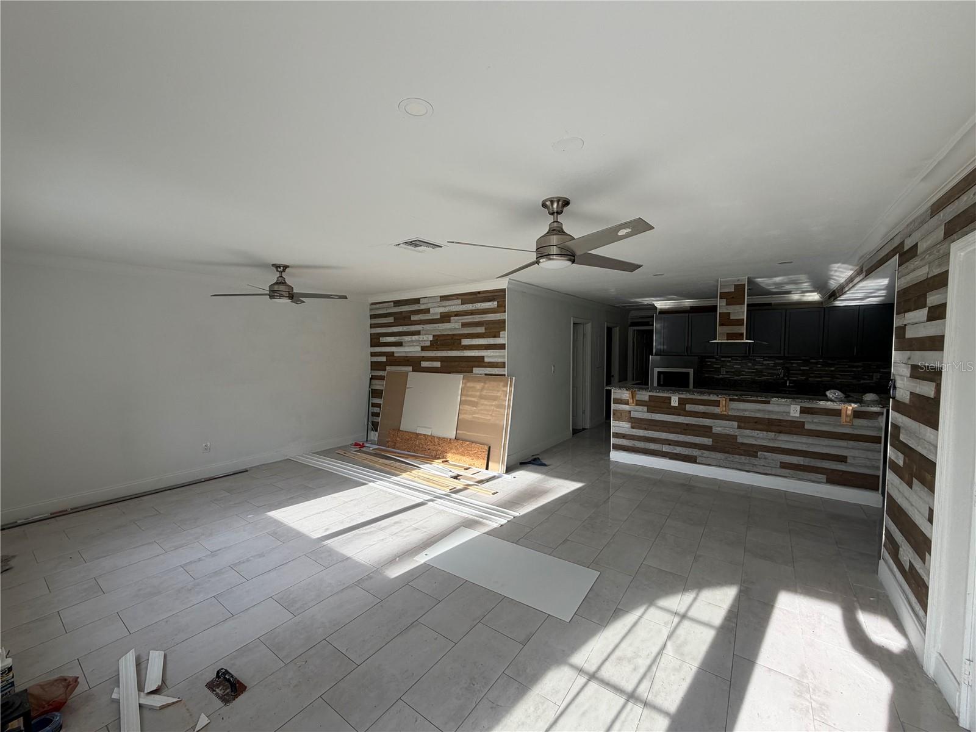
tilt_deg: -3.3
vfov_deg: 85.7
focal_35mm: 14
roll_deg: +0.0
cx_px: 488
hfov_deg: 102.1
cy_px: 366
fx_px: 395
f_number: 2.2
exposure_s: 1/363
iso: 50
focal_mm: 2.22
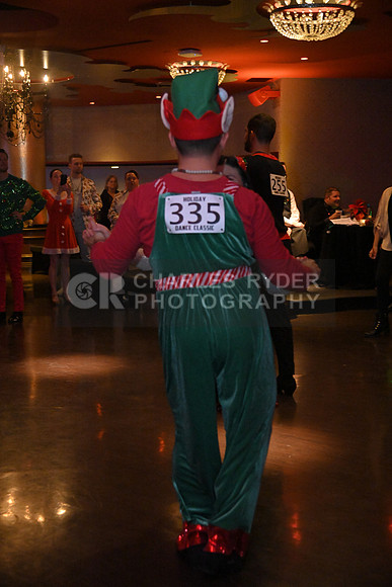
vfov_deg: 41.1
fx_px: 783
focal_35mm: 48
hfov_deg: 28.1
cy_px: 294
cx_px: 196
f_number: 4
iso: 6400
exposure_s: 1/160
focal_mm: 48
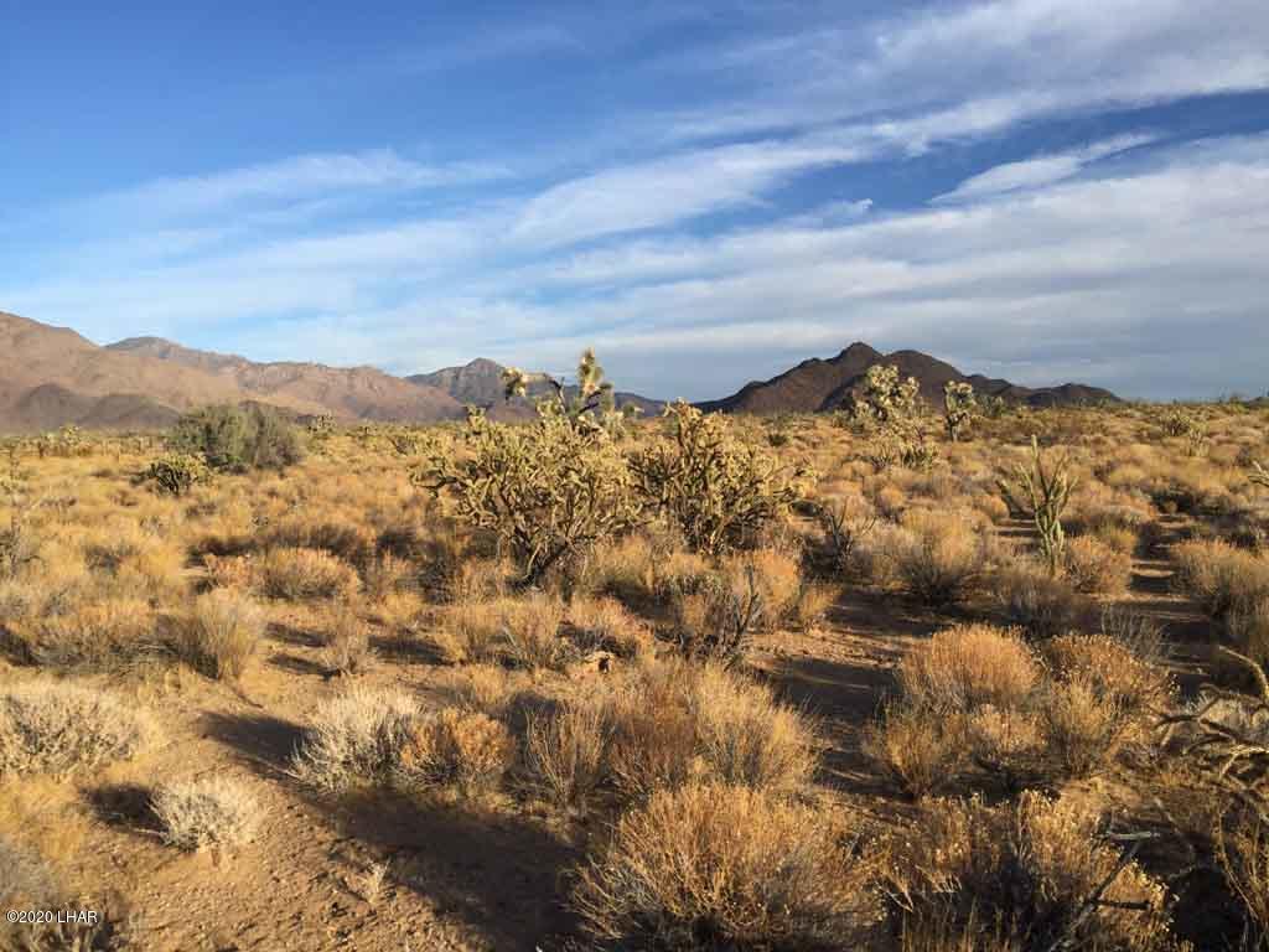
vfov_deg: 48.2
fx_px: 1063
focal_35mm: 29
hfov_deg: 61.7
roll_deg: +2.1
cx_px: 634
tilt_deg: +0.5
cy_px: 476
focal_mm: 4.15
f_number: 2.2
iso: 32
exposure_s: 1/1276
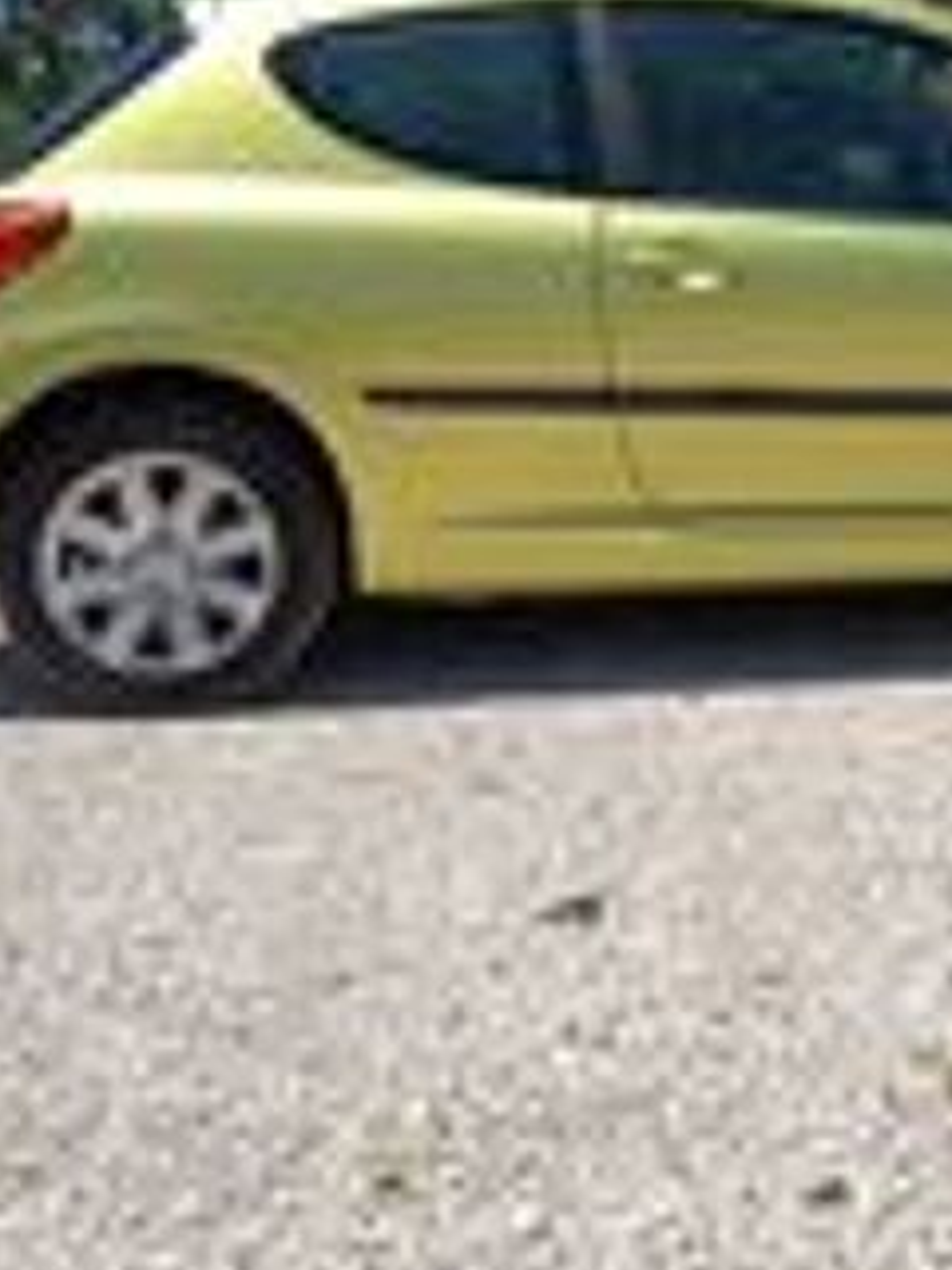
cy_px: 441
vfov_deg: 39.3
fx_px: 1760
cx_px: 781
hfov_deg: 29.5
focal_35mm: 48
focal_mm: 5.27
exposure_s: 1/843
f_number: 1.7
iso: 52
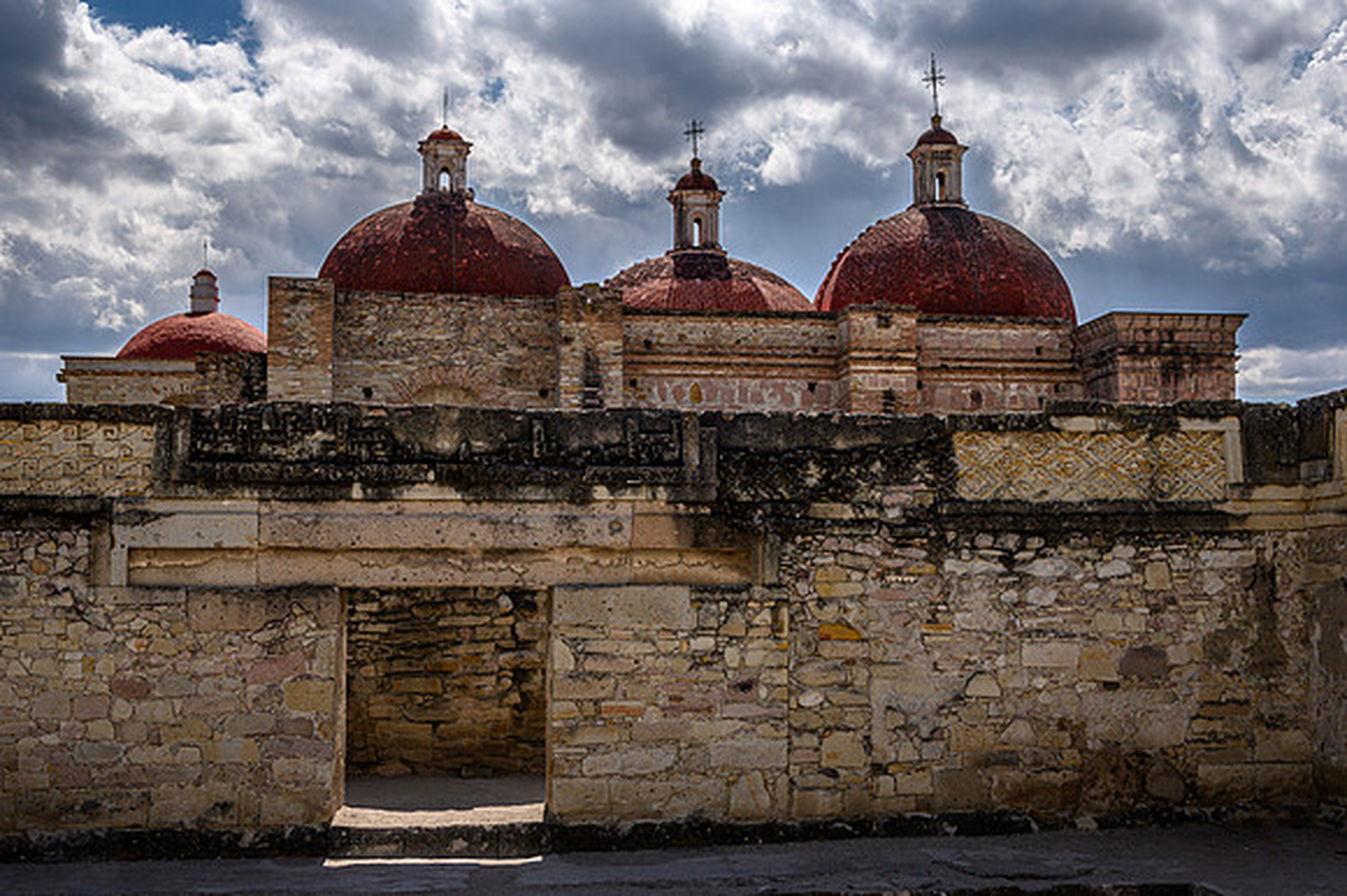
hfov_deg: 42.0
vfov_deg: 28.6
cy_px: 462
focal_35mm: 47
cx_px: 695
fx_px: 1756
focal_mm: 44
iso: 160
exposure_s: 1/250
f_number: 18
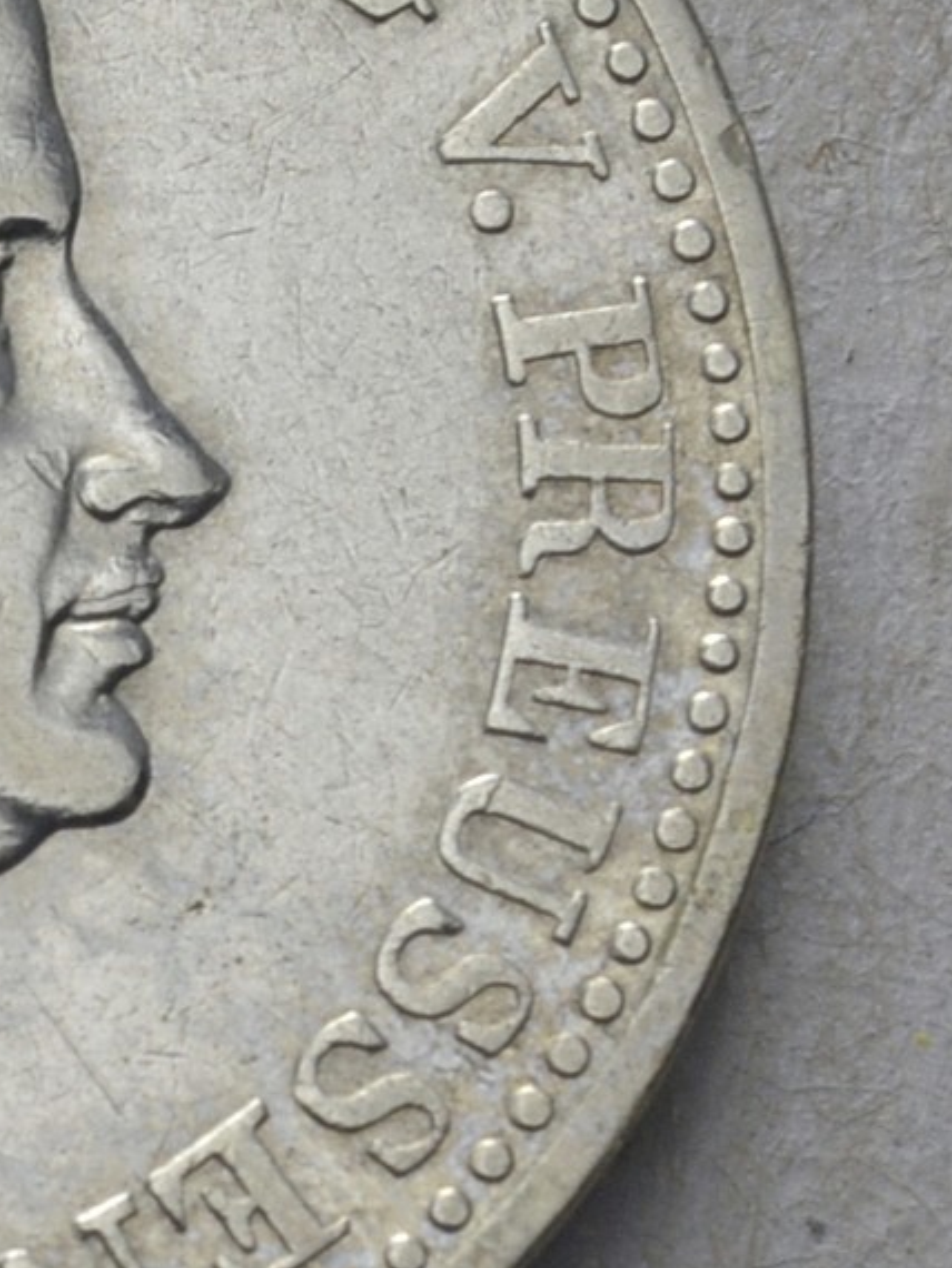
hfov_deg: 4.2
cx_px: -1530
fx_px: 12534
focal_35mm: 342
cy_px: 525
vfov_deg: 5.8
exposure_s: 1/250
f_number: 14
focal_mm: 55
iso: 400
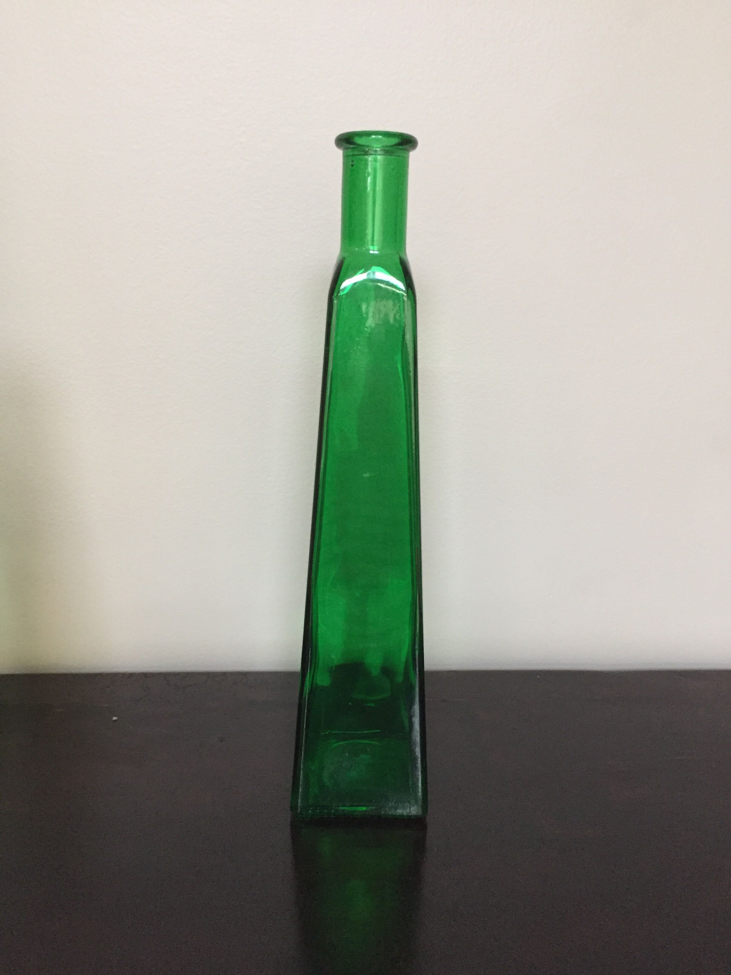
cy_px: 488
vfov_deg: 61.7
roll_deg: -0.4
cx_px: 366
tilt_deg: -15.8
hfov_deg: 48.2
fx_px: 817
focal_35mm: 29
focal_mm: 4.15
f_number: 2.2
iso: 250
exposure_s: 1/33
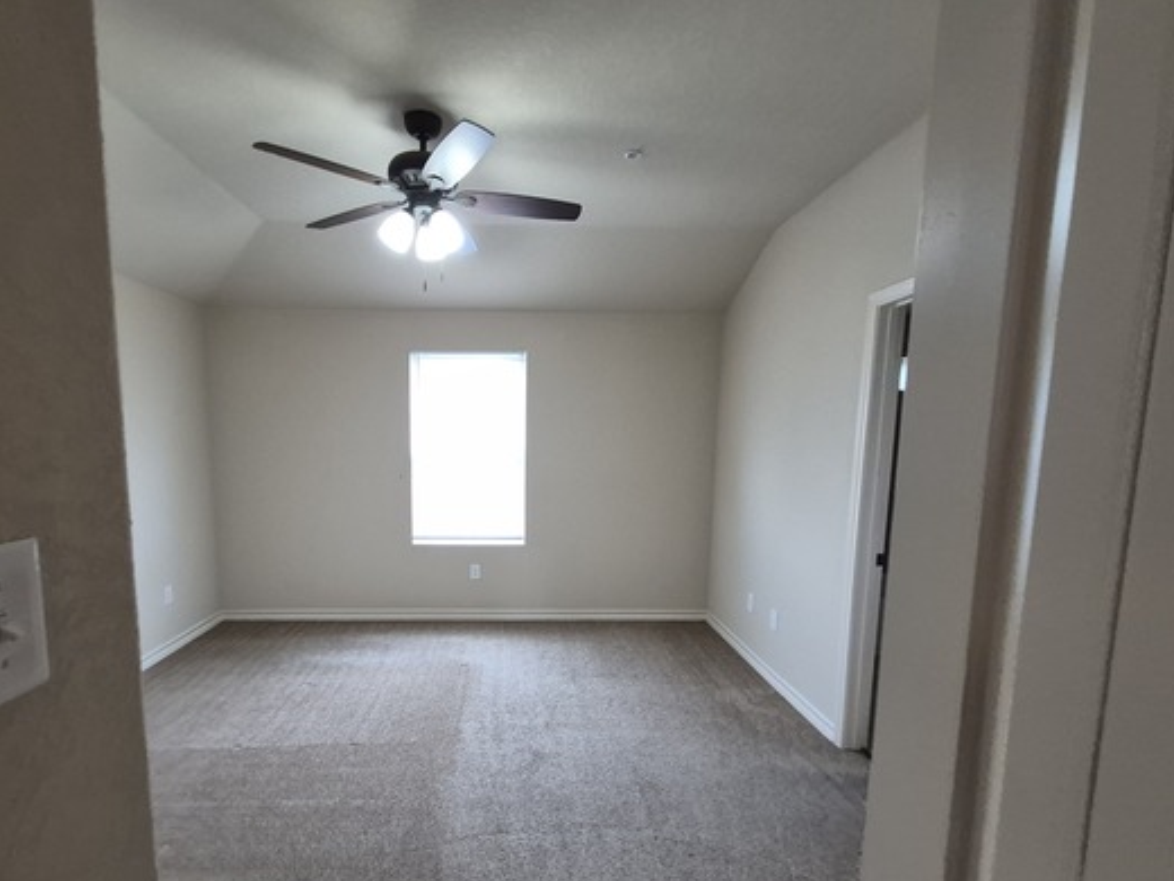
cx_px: 540
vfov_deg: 77.6
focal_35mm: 16
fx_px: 543
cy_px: 504
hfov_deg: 94.3
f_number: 2.2
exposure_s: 1/60
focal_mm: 1.74
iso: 200
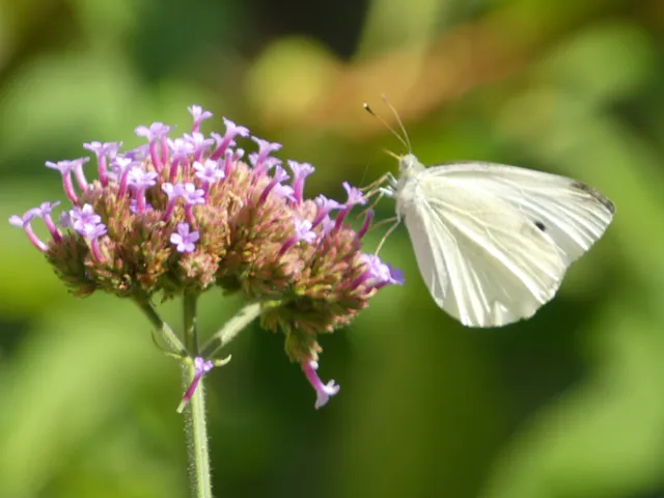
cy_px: 249
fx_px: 14521
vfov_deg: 2.0
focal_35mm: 757
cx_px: 332
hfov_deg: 2.6
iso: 125
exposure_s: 1/100
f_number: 5.6
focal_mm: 135.6
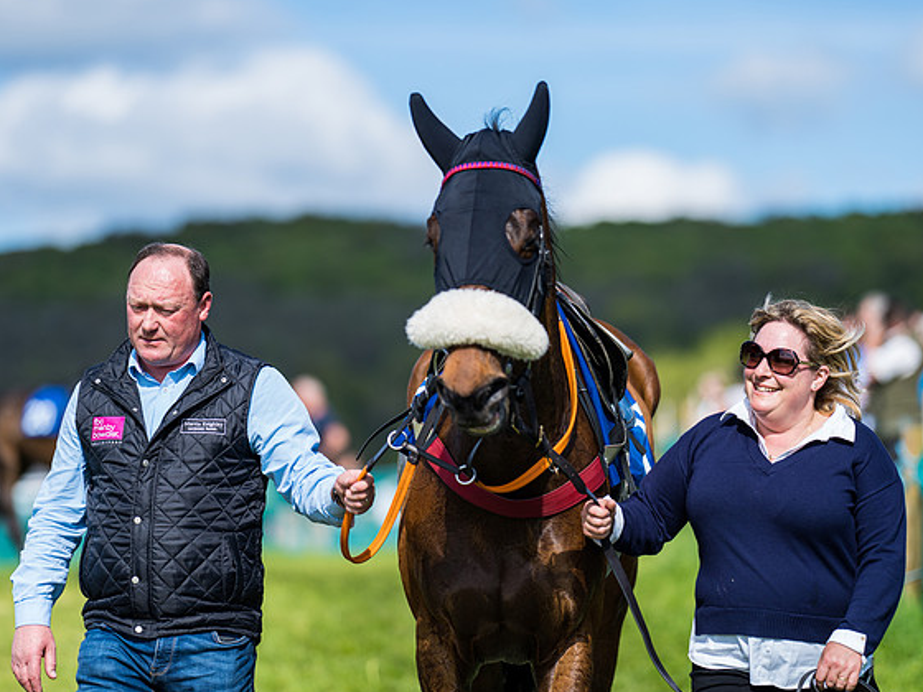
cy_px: 316
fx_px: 4720
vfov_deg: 8.4
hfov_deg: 11.2
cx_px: 489
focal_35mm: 177
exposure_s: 1/3200
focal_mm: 135
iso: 50
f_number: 2
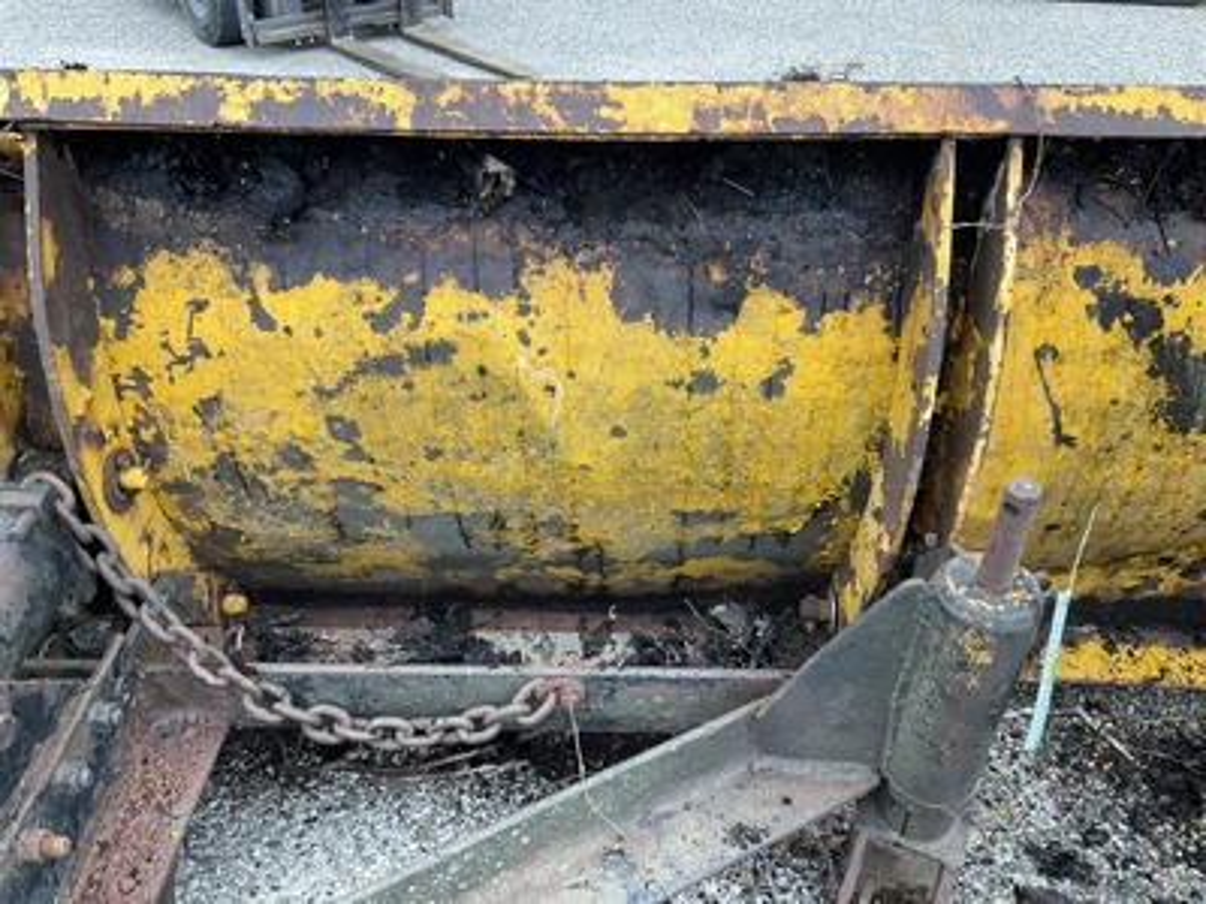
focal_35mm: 29
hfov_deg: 61.7
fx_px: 1010
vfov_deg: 48.2
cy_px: 452
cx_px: 603
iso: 32
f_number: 1.8
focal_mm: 3
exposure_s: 1/122
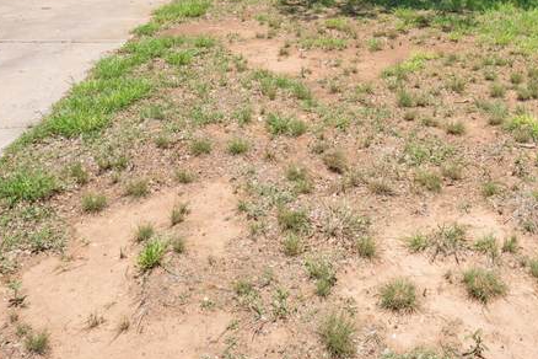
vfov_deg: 30.8
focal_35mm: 38
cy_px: -46
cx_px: 337
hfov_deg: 50.2
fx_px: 568
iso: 100
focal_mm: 13
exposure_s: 1/500
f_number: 9
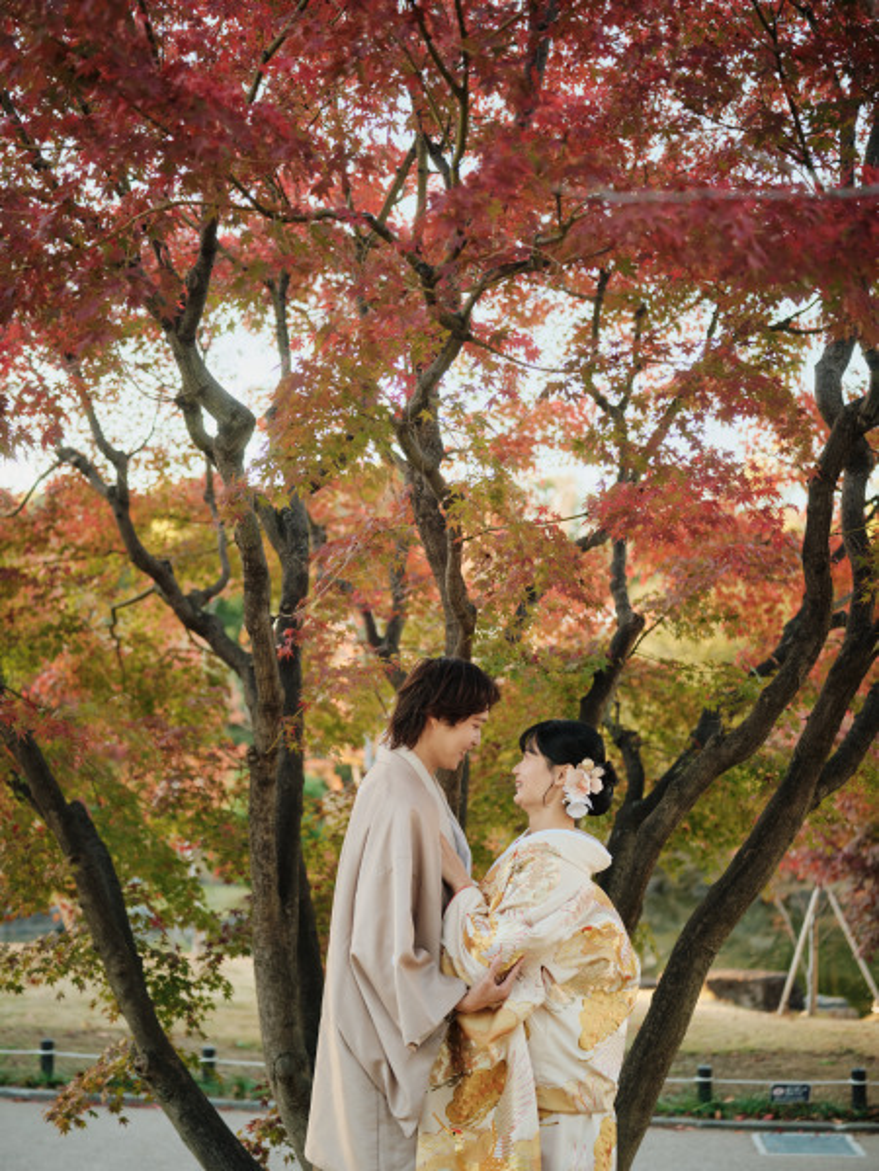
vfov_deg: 38.2
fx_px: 1693
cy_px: 586
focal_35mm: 50
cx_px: 440
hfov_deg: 29.1
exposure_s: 1/200
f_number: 2.8
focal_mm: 63
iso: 640
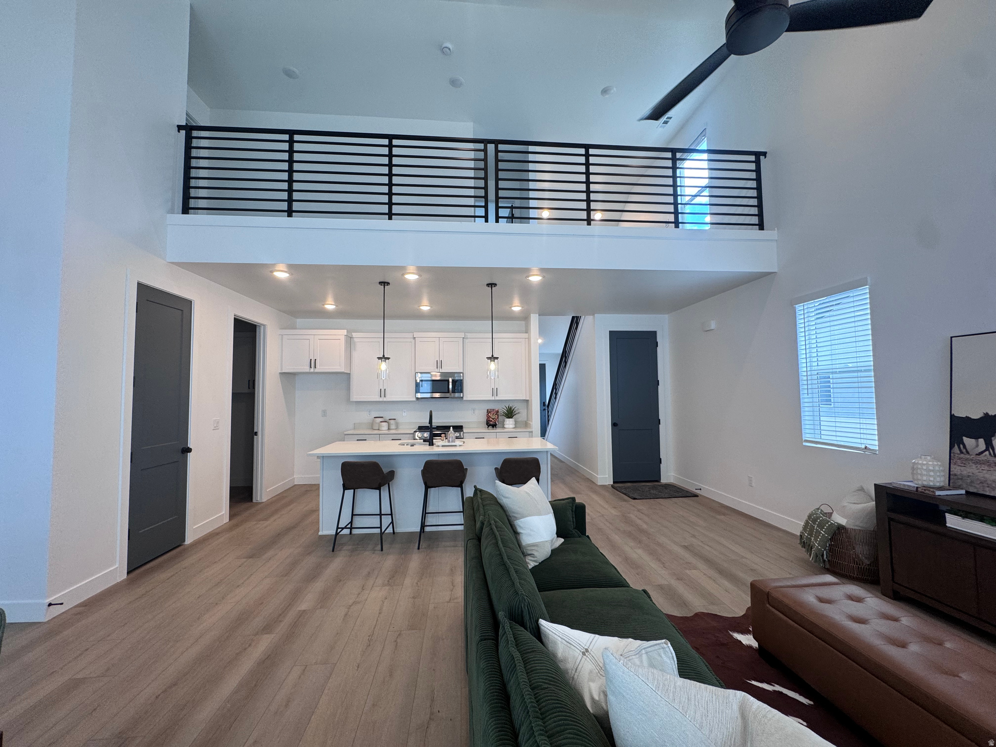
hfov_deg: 102.1
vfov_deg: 85.7
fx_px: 403
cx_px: 498
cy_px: 374
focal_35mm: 14
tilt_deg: +2.2
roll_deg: +0.4
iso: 100
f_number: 2.2
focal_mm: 2.22
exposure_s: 1/120
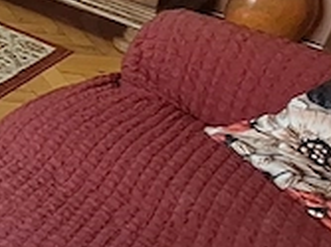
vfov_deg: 17.8
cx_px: -404
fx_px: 745
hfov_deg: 16.1
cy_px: -59
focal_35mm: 78
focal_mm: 1.74
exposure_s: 1/50
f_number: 2.2
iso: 125
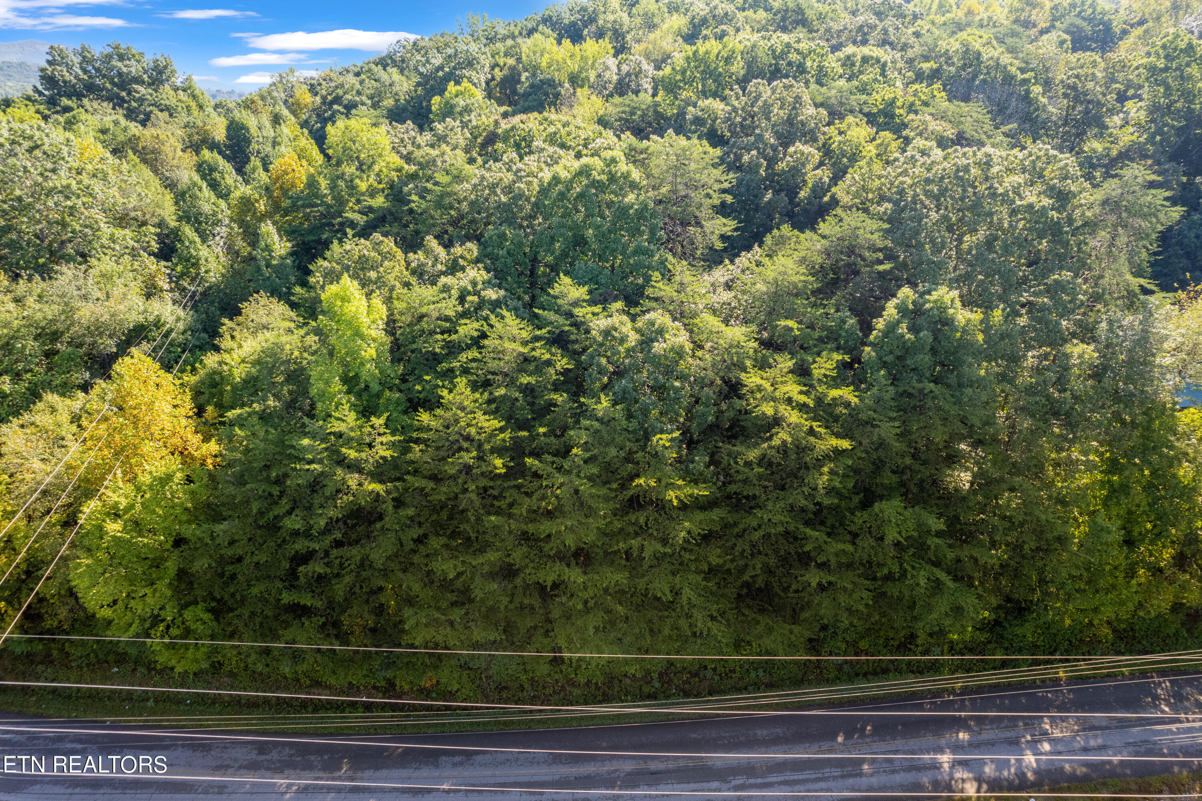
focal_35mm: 22
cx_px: 601
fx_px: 734
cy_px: 400
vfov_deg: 57.2
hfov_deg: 78.6
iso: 100
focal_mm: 8.38
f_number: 2.8
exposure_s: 1/400
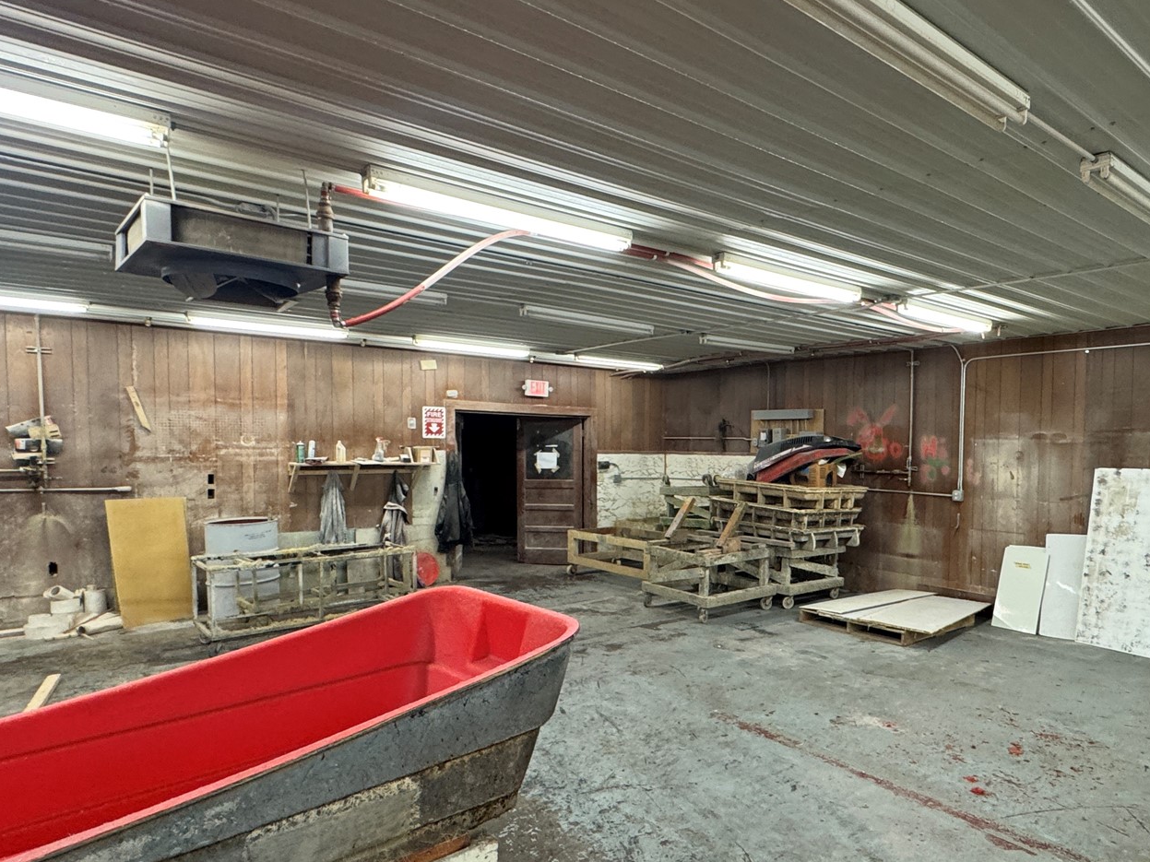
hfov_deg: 72.1
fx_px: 764
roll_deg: -0.5
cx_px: 750
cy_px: 479
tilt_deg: -4.6
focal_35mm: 23
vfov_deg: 58.7
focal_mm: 2.22
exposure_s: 1/60
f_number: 2.2
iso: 200
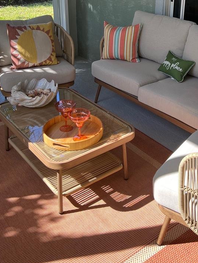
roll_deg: -0.7
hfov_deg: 32.6
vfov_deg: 41.5
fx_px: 335
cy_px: 62
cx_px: 130
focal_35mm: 44
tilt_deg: -17.4
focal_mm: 5.7
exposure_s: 1/242
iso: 40
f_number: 1.5
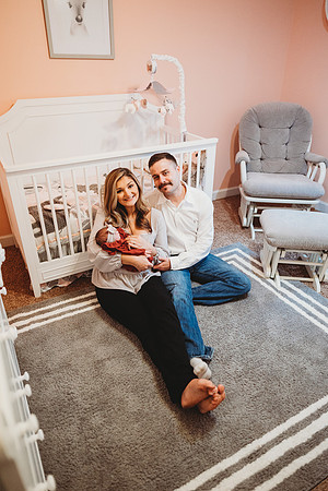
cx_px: 164
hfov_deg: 53.1
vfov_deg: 73.7
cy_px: 246
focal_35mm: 24
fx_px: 328
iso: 1250
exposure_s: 1/160
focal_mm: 24
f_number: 1.8
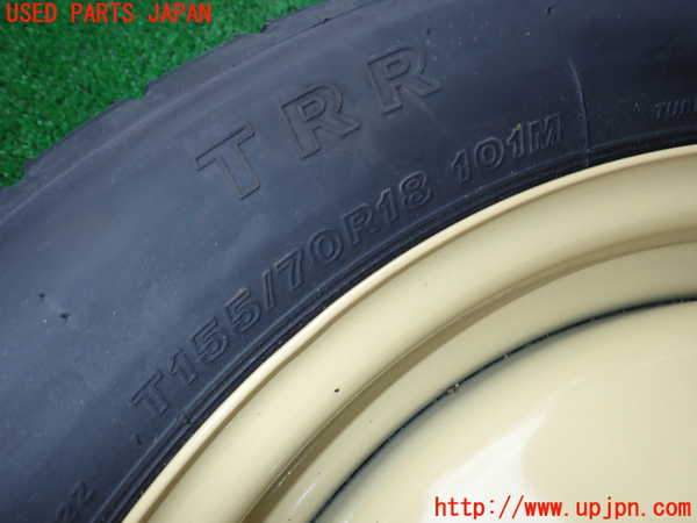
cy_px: 262
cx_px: 348
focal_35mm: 30
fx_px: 604
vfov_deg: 46.8
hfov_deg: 60.0
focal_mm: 5.4
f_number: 6.3
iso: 100
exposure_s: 1/30
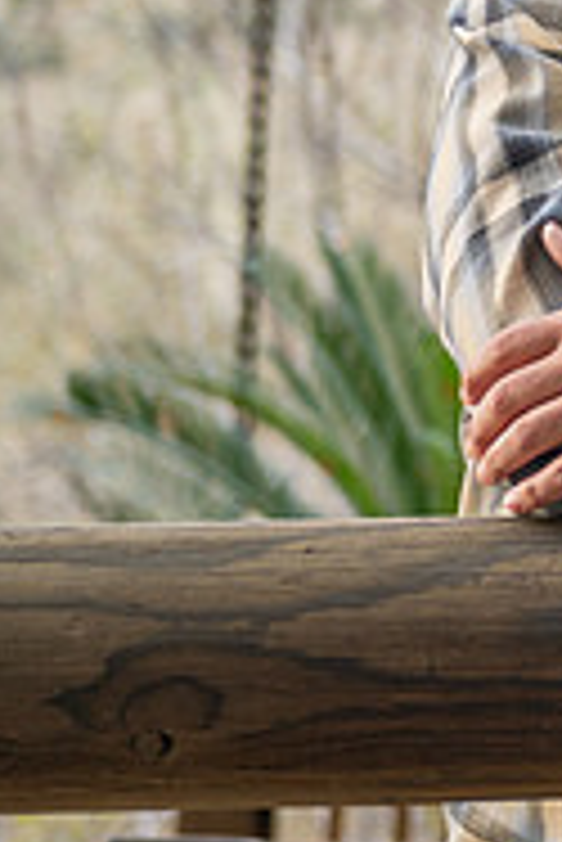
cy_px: 88
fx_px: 4207
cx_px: 1142
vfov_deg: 11.3
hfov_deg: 7.3
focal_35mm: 180
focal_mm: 58
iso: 200
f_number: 3.2
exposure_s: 1/160
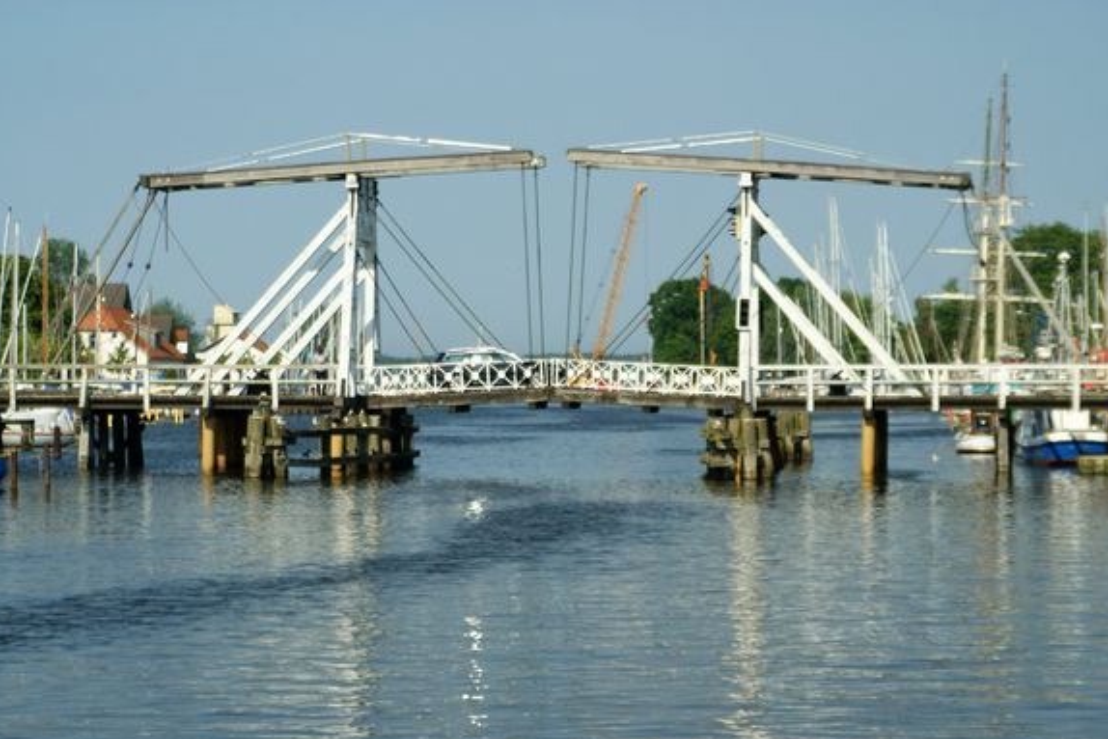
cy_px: 396
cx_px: 548
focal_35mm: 122
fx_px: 3741
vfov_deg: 11.3
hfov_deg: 16.8
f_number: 7.1
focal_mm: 75
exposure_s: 1/160
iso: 100
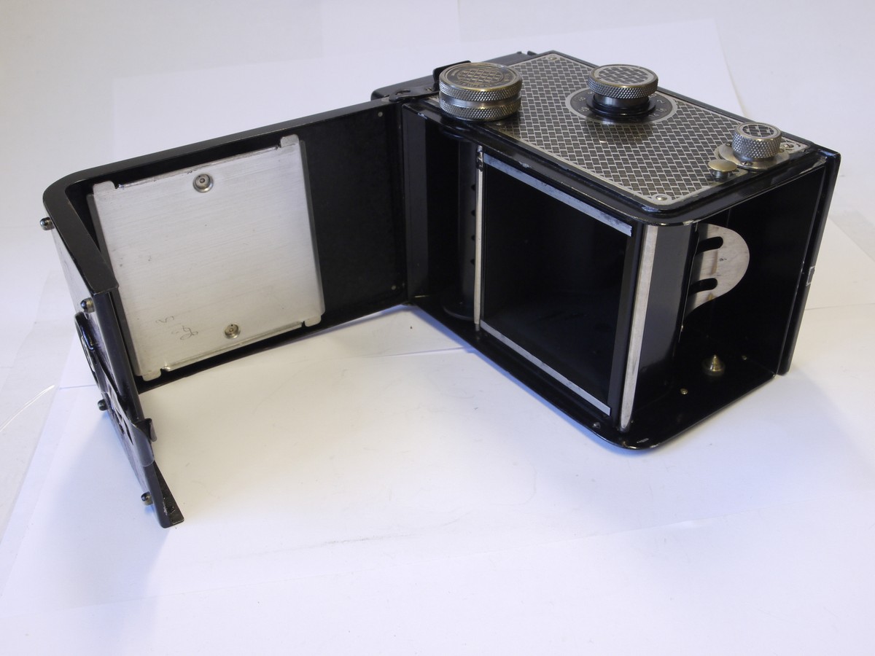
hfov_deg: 49.0
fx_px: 961
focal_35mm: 38
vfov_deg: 37.7
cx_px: 438
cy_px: 328
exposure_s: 1/10
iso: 400
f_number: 11
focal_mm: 19
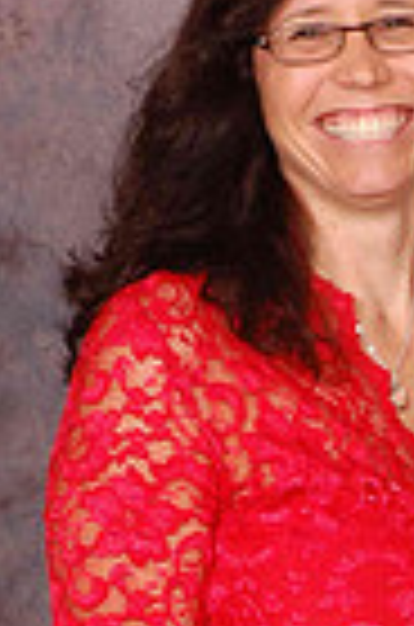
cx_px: 488
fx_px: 3710
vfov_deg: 9.5
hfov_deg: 6.4
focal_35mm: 214
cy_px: 698
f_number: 10
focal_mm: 44
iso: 200
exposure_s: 1/125
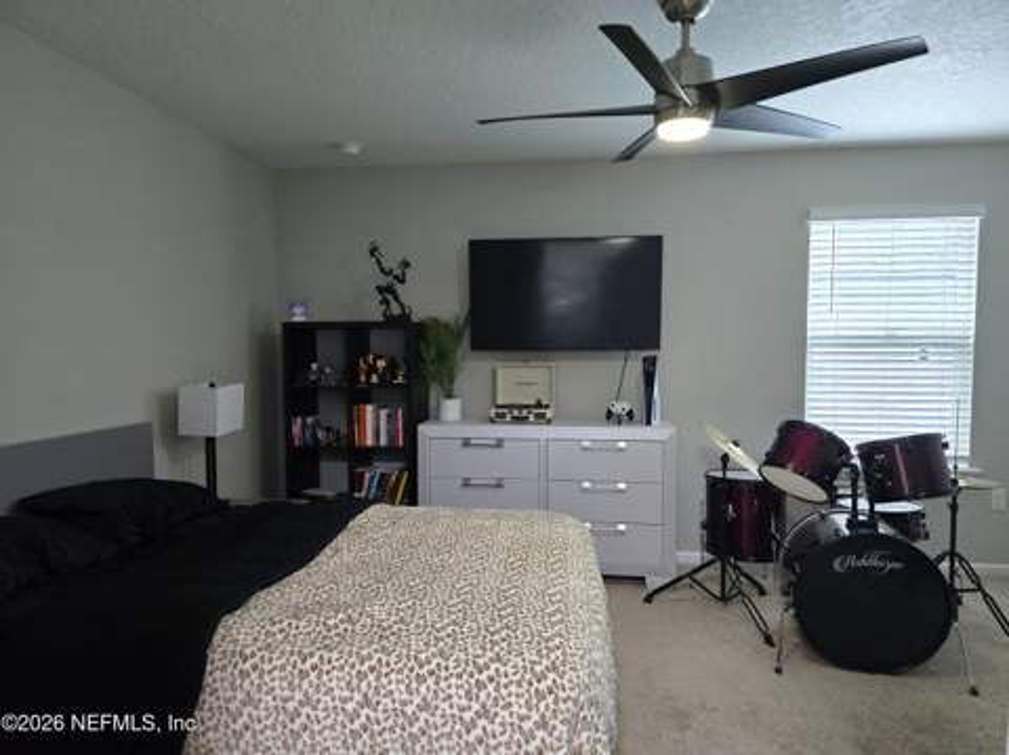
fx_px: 670
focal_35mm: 23
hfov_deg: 74.0
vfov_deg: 58.8
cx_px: 504
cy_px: 378
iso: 640
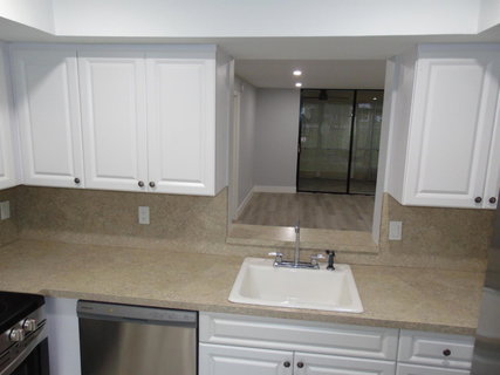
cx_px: 250
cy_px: 188
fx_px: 361
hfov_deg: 69.4
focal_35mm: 25
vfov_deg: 54.9
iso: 160
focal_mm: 4.5
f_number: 3
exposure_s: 1/30
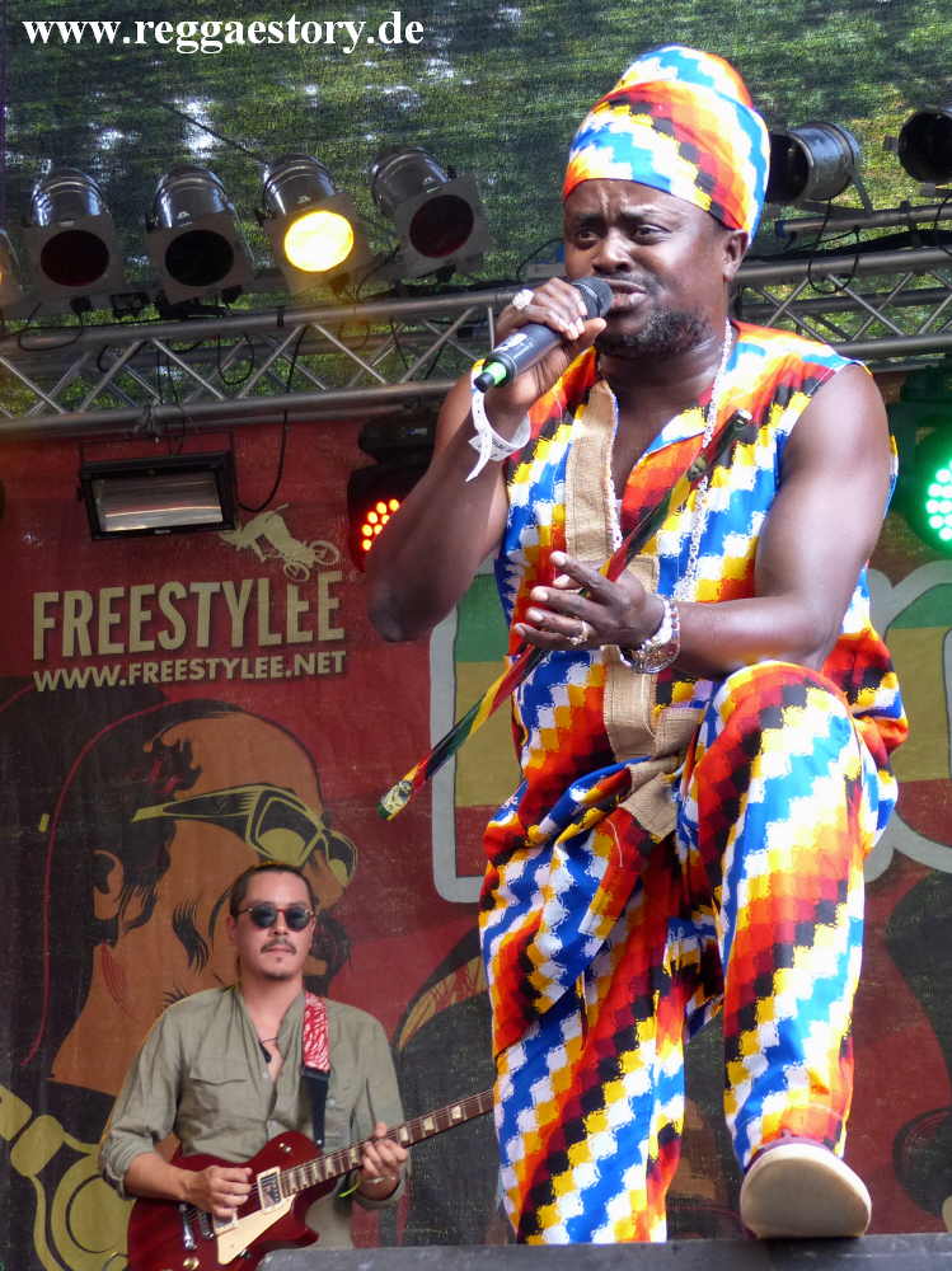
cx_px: 476
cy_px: 636
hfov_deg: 17.8
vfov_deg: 23.6
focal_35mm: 83
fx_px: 3046
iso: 250
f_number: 2.8
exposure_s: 1/60
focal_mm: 15
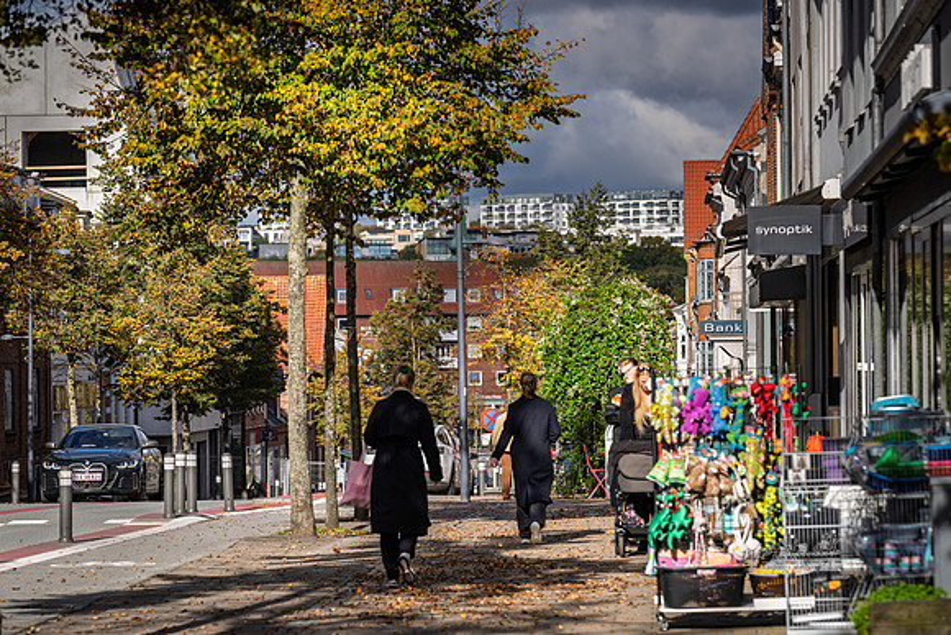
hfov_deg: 13.7
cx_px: 476
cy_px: 318
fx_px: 3960
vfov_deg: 9.2
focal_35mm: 150
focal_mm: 144
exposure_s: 1/1250
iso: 250
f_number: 5.6
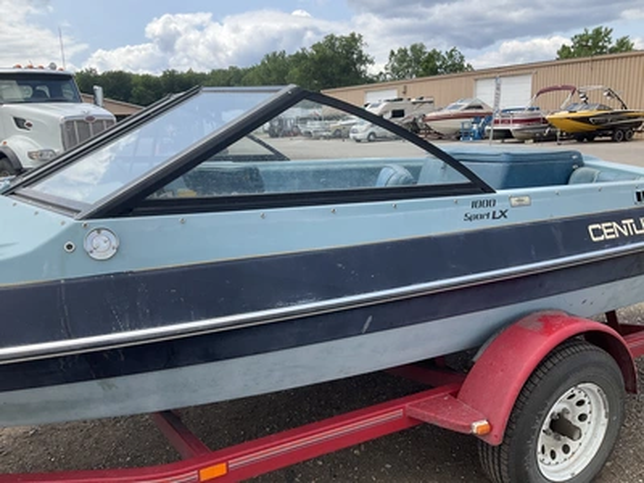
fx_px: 540
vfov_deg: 48.2
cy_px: 242
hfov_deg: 61.7
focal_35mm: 29
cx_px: 322
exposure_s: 1/770
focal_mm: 3
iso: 25
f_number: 1.8
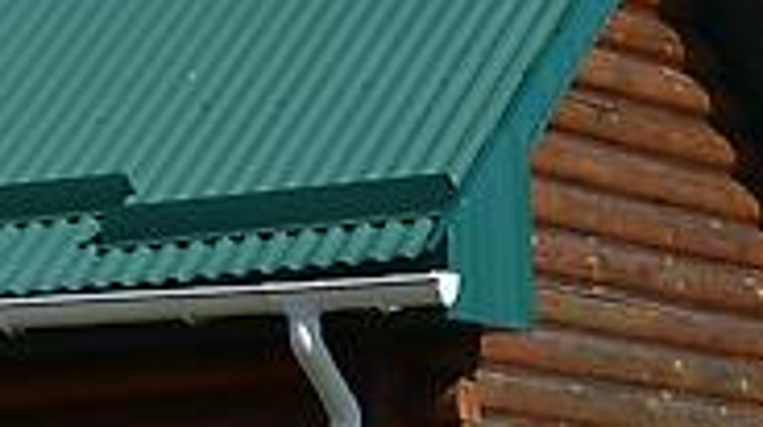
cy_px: 218
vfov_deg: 4.2
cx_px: -900
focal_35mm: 287
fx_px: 5800
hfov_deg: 7.2
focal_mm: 28
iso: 100
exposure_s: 1/400
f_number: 9
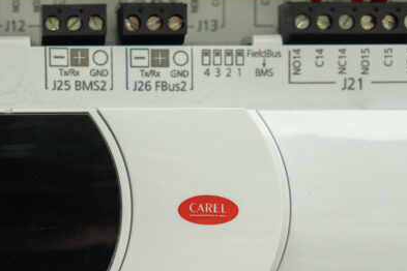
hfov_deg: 17.7
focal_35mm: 112
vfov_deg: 12.2
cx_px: -34
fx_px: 1266
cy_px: 162
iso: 640
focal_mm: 43
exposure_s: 1/200
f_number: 6.3
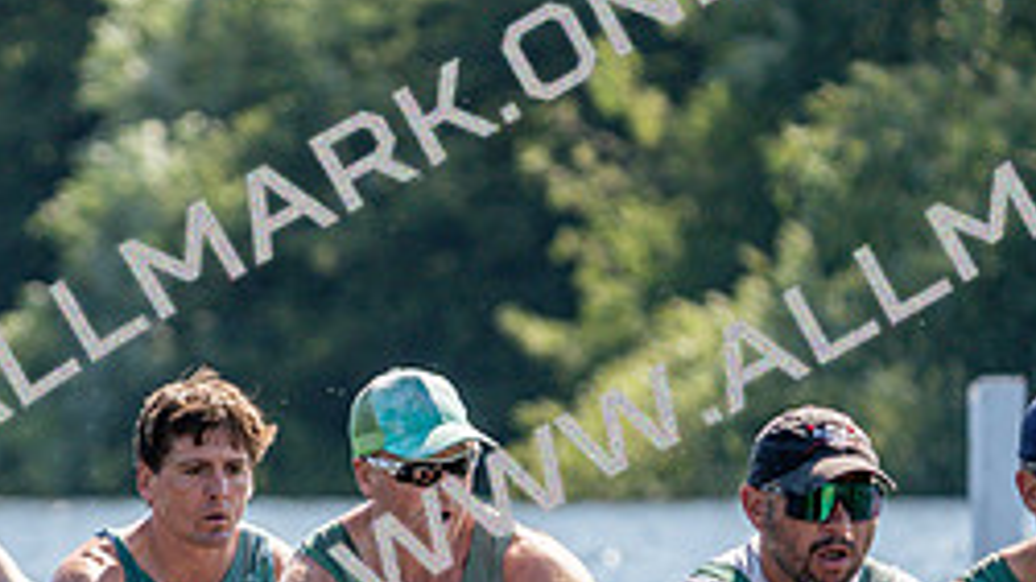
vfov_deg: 1.9
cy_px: 675
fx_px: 17685
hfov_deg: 3.4
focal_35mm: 644
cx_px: 29
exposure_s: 1/1600
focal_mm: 266
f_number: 5.6
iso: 320
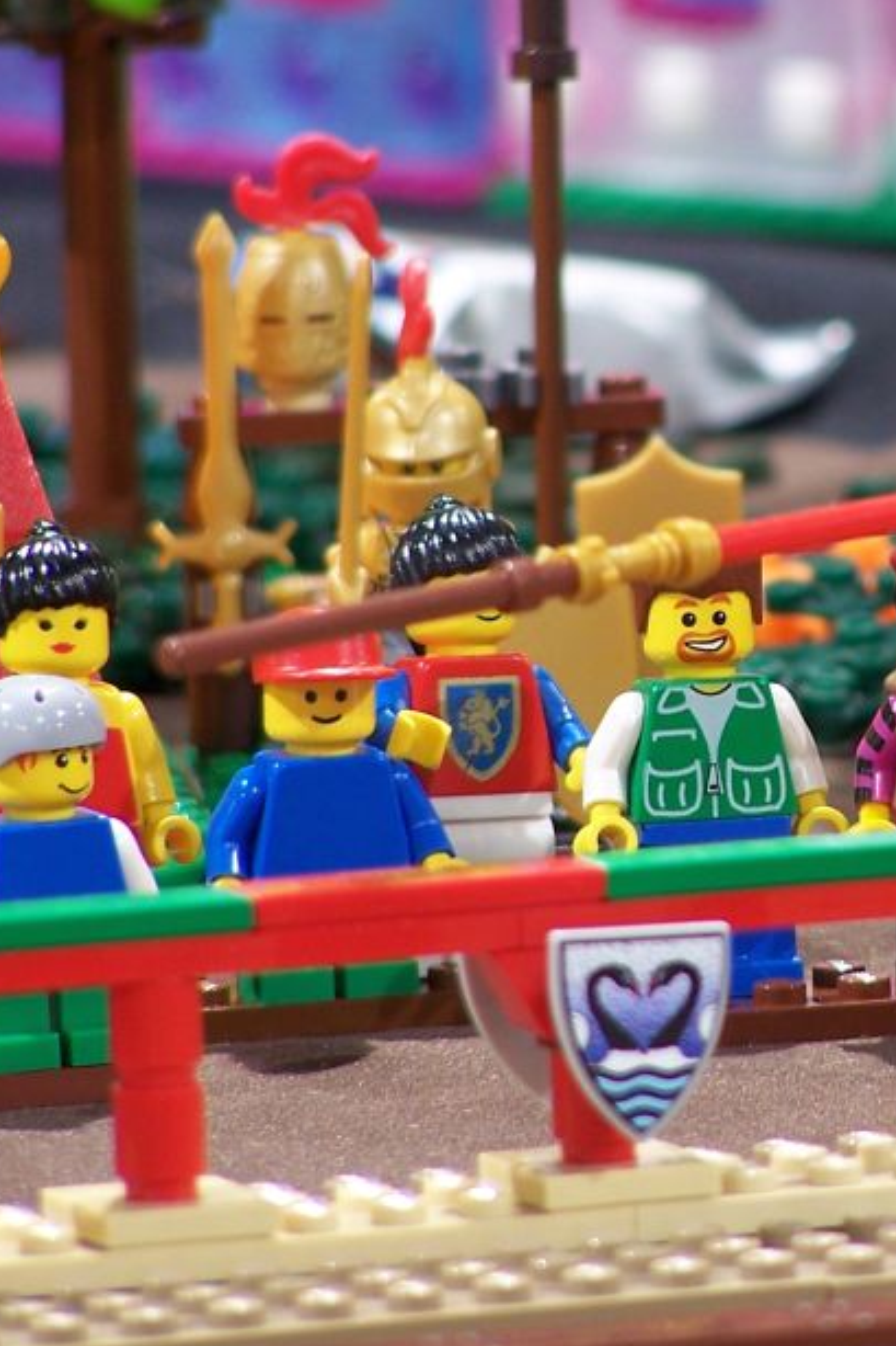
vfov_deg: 3.1
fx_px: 24615
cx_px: 861
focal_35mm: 659
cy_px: 522
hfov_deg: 2.1
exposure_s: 1/3
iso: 80
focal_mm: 63
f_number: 3.7
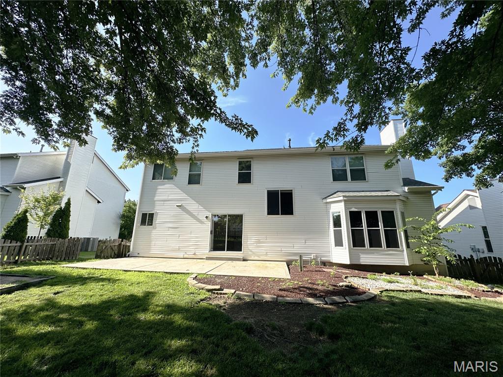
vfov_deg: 85.7
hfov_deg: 102.1
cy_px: 188
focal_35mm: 14
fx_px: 203
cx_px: 252
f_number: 2.2
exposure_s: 1/1208
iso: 50
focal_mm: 2.22
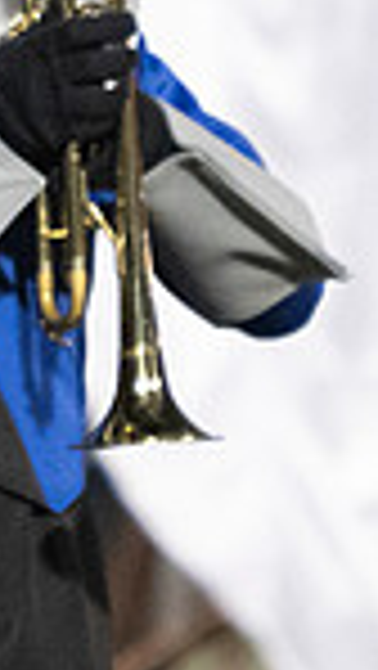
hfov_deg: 0.7
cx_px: -785
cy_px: 318
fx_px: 30756
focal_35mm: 1729
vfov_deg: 1.2
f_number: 2.8
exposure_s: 1/640
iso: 4000
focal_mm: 200
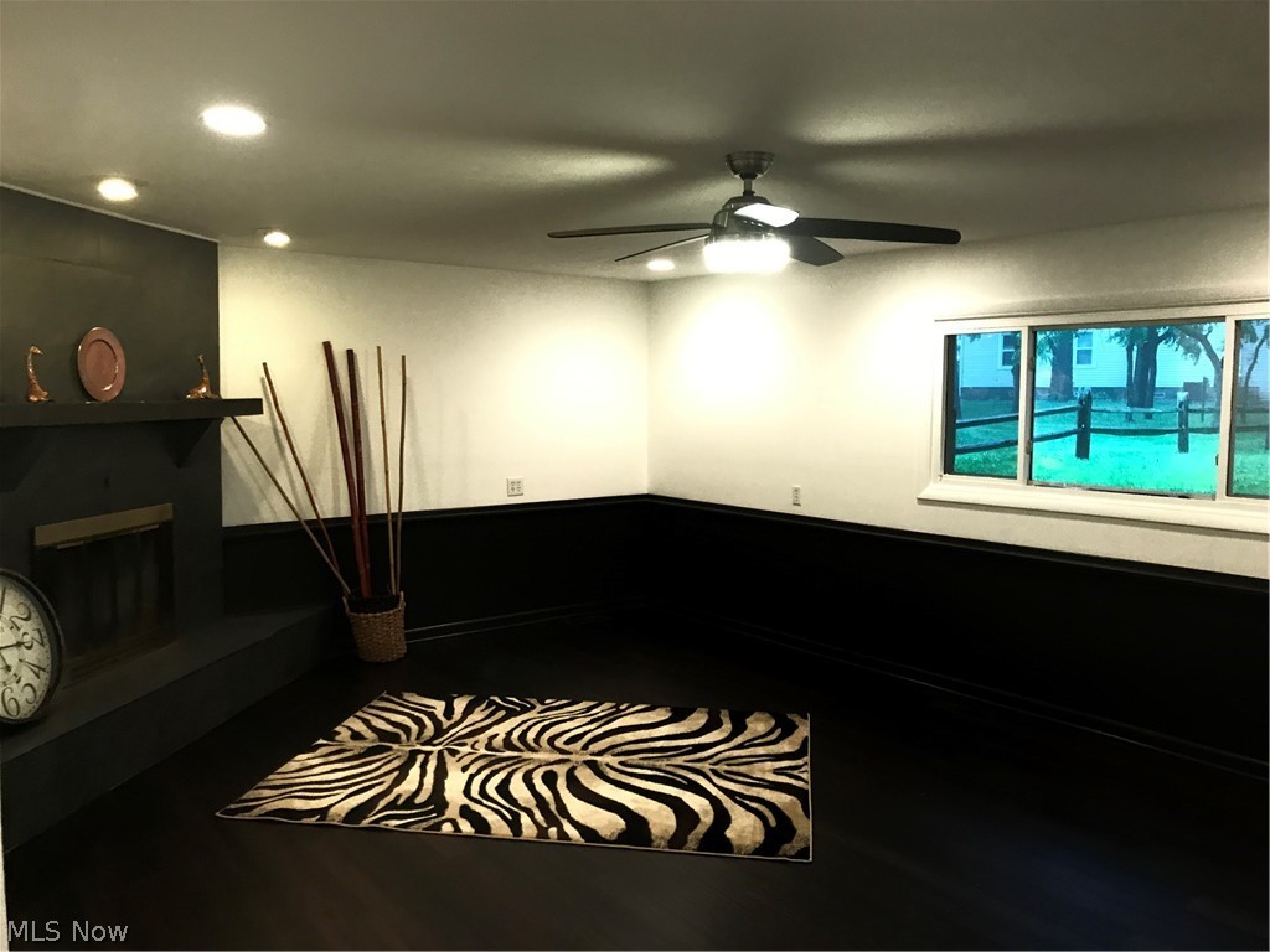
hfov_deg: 63.4
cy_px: 476
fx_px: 1027
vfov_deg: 49.7
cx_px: 635
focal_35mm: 28
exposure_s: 1/15
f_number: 1.8
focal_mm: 3.99
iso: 40
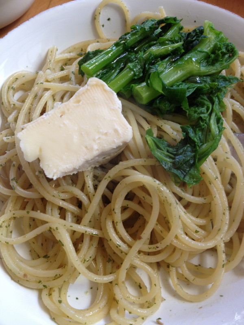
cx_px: 122
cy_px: 162
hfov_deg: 40.7
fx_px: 329
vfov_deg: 52.6
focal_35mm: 35
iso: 50
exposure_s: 1/24
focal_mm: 4.28
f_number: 2.4
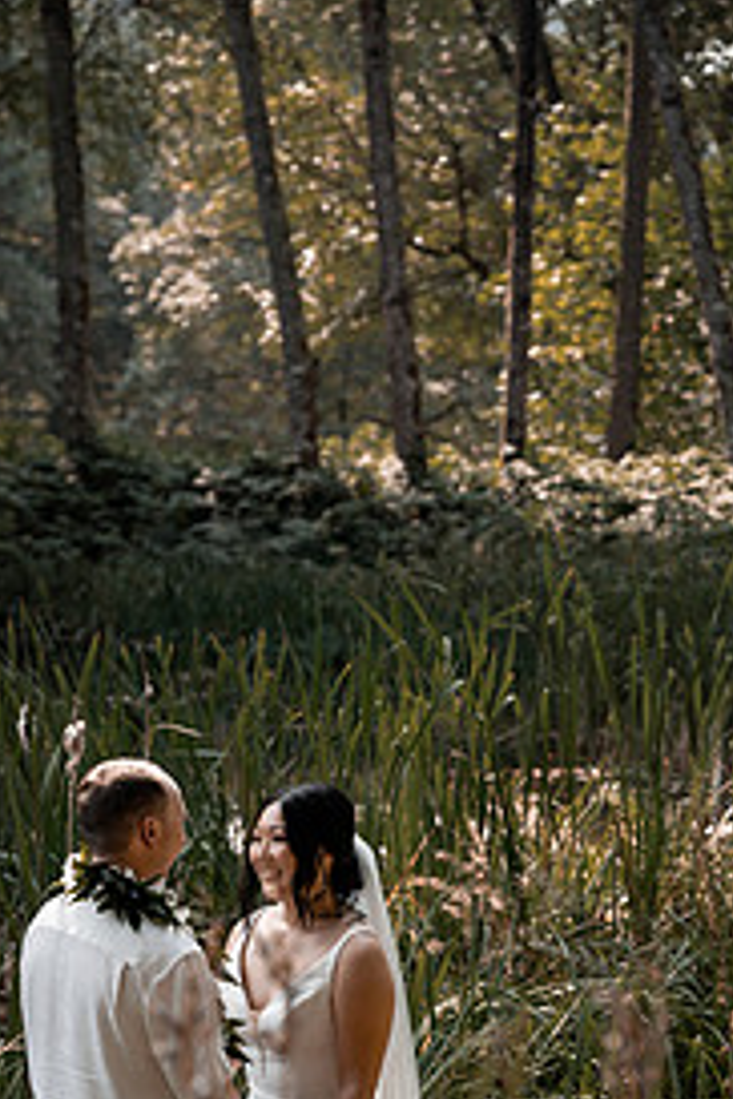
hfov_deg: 16.3
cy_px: 857
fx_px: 2565
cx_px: 314
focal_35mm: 84
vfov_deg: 23.9
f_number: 2.8
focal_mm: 51
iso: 160
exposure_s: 1/1250
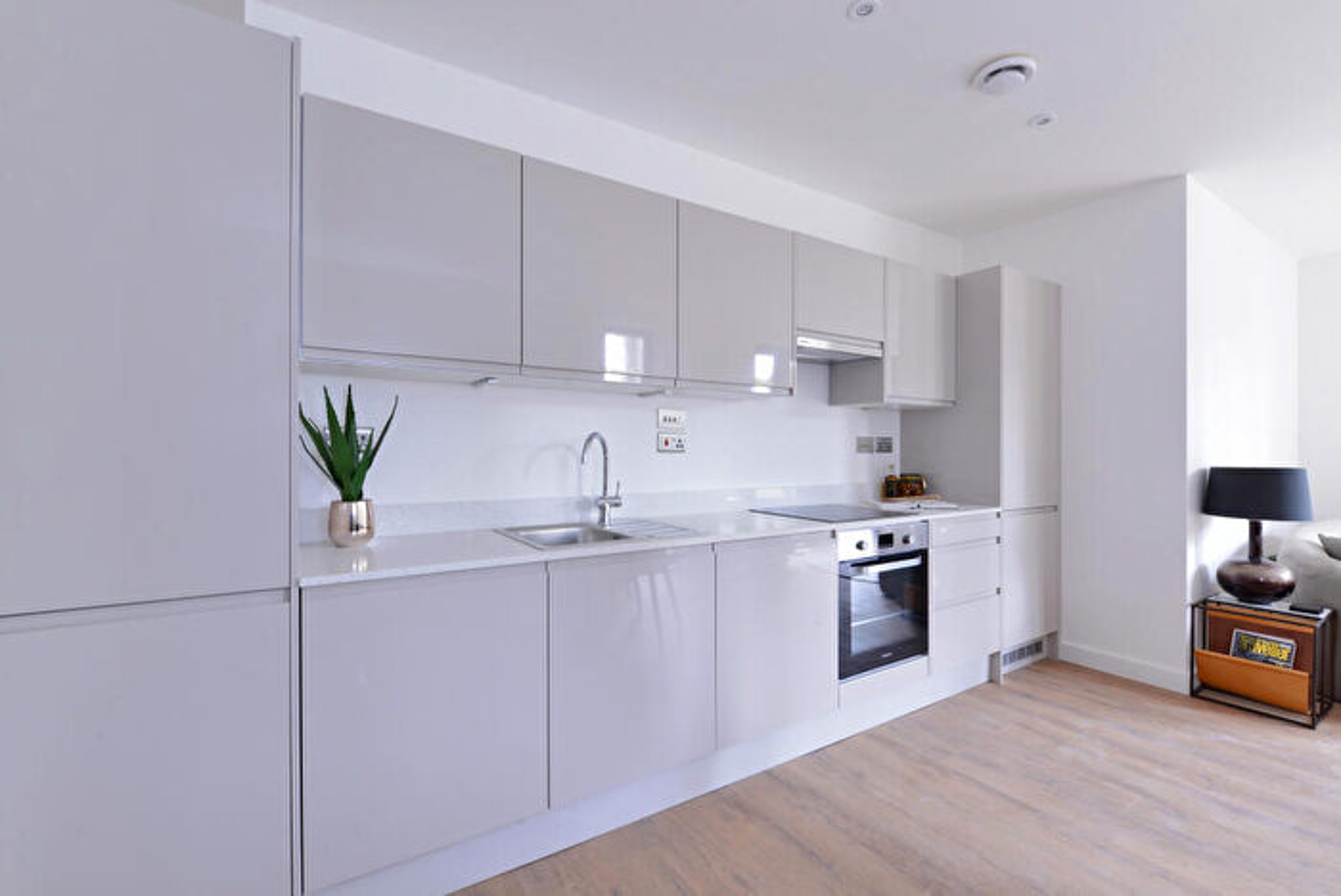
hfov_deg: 100.3
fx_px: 559
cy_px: 448
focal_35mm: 15
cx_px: 670
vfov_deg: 77.4
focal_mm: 15
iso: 400
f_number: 9
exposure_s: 1/3
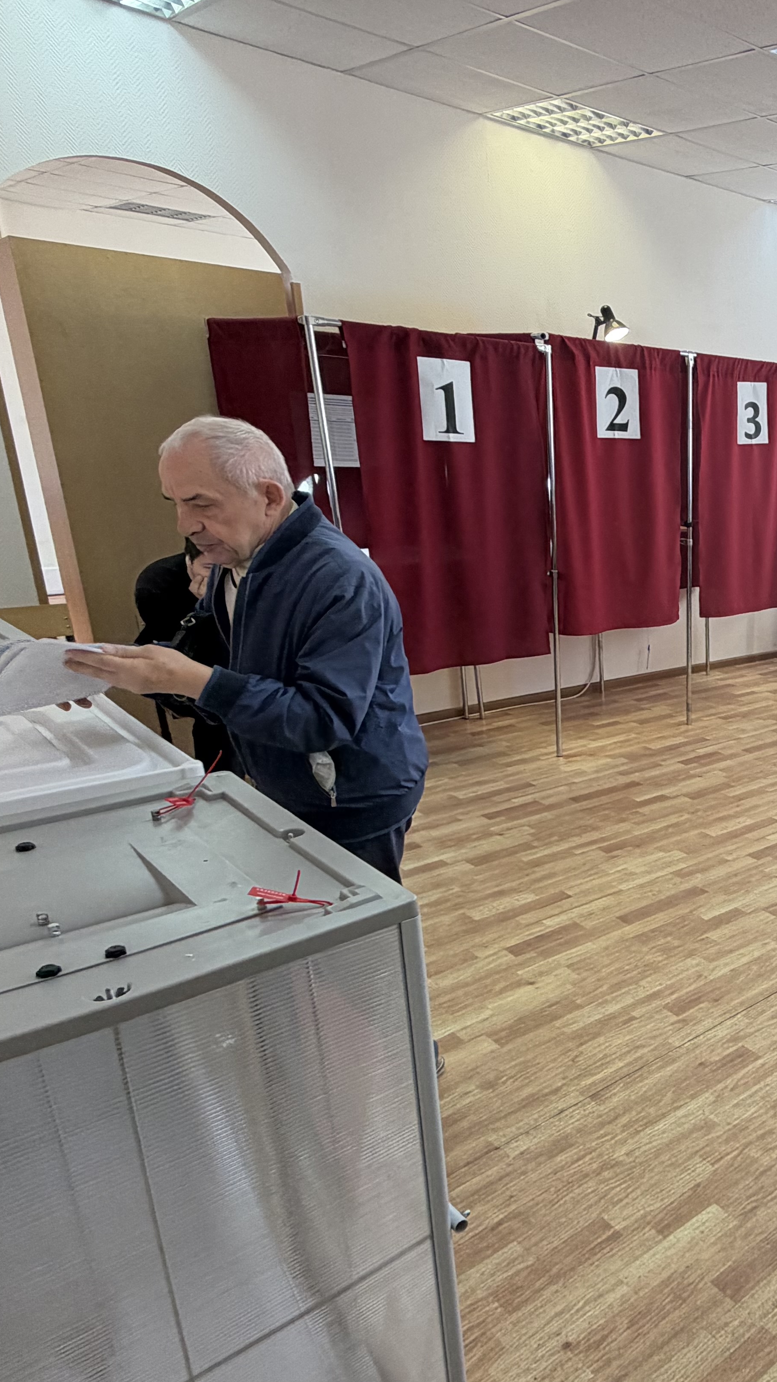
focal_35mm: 27
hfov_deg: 35.3
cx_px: 897
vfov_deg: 69.7
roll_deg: -4.5
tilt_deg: -19.0
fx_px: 989
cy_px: 764
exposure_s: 1/100
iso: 80
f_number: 2.2
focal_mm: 2.22
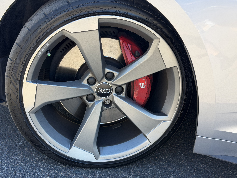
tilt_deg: -20.1
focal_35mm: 48
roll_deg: -0.1
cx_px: 118
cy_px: 89
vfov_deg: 30.3
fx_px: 329
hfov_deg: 39.7
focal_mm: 6.76
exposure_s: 1/352
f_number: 1.78
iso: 64
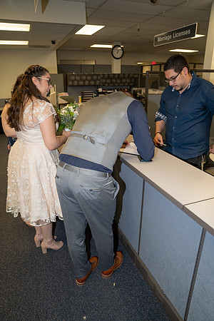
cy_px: 160
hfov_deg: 53.1
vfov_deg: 73.7
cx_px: 107
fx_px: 214
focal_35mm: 24
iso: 640
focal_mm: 24
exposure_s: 1/250
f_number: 2.8
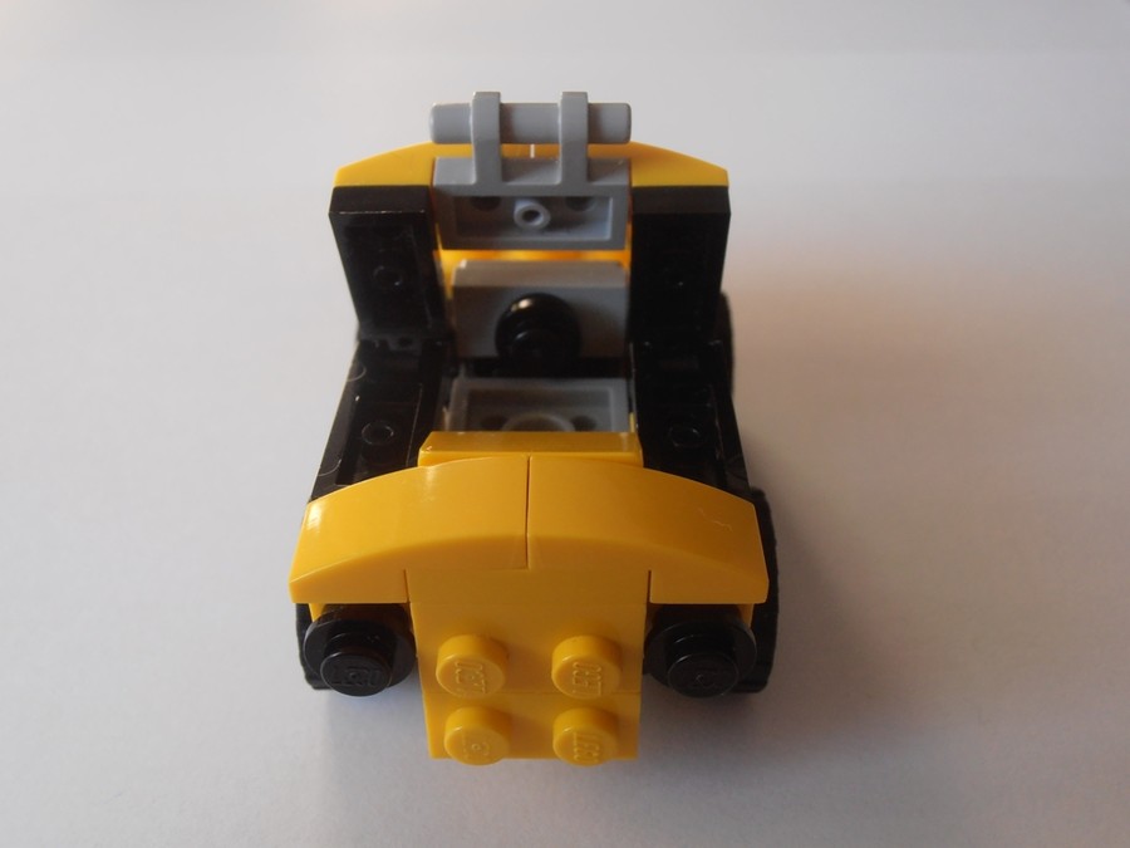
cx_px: 565
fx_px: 1208
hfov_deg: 50.1
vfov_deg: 38.7
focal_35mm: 37
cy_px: 424
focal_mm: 6.61
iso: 100
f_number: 3.9
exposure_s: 1/40
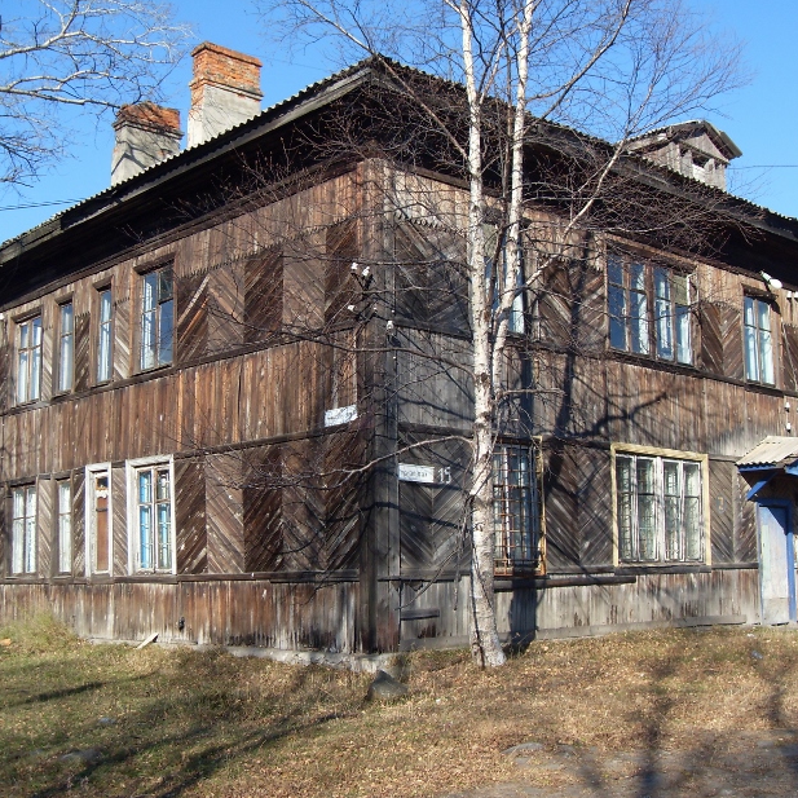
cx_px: 441
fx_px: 1148
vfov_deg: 38.3
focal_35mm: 44
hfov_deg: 38.3
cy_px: 396
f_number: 7
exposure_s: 1/125
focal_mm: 6.3
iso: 80
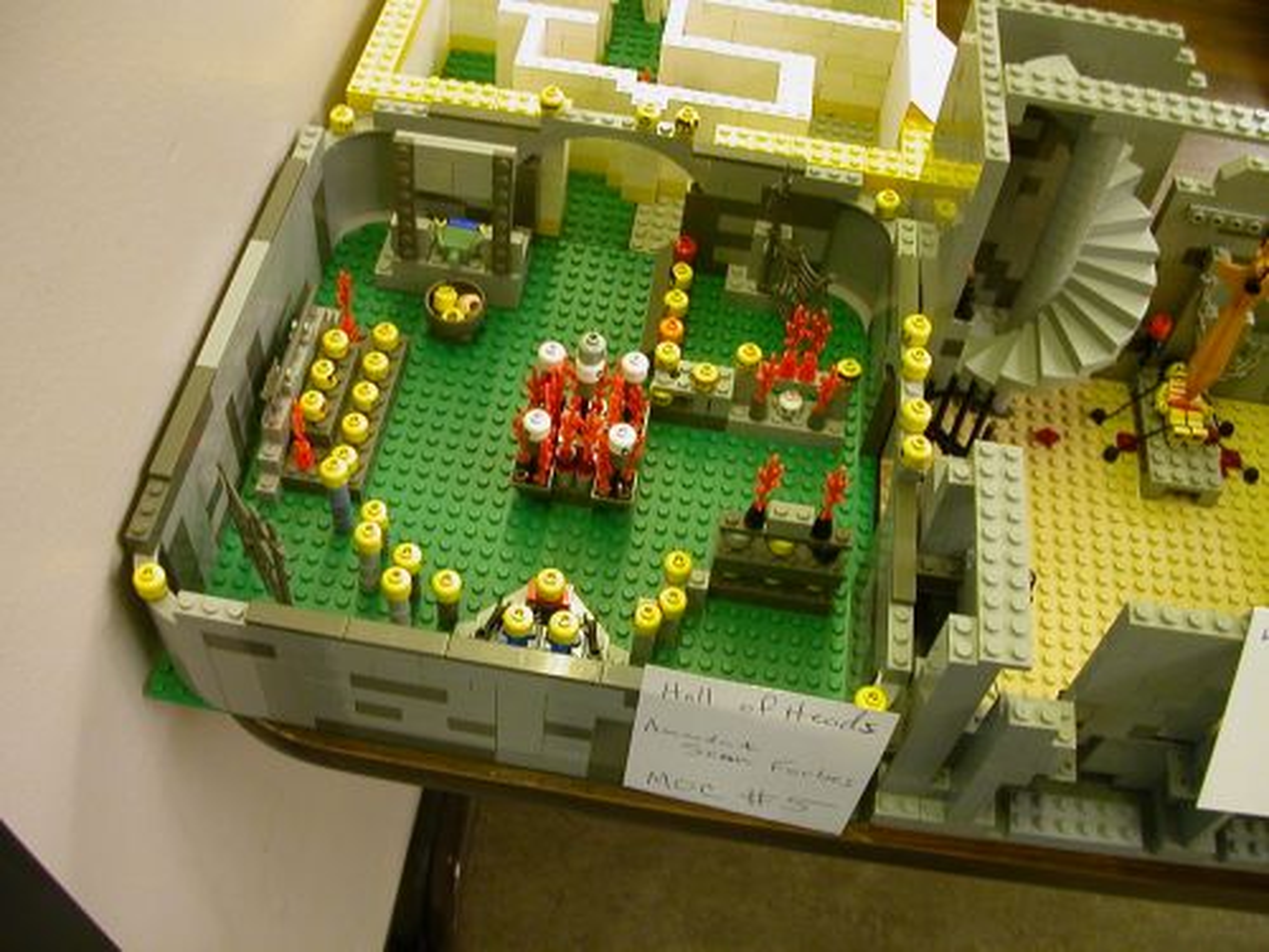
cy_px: 476
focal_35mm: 37
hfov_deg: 50.1
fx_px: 1356
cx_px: 634
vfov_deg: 38.7
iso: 100
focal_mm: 5.6
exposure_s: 1/7.1
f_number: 2.7
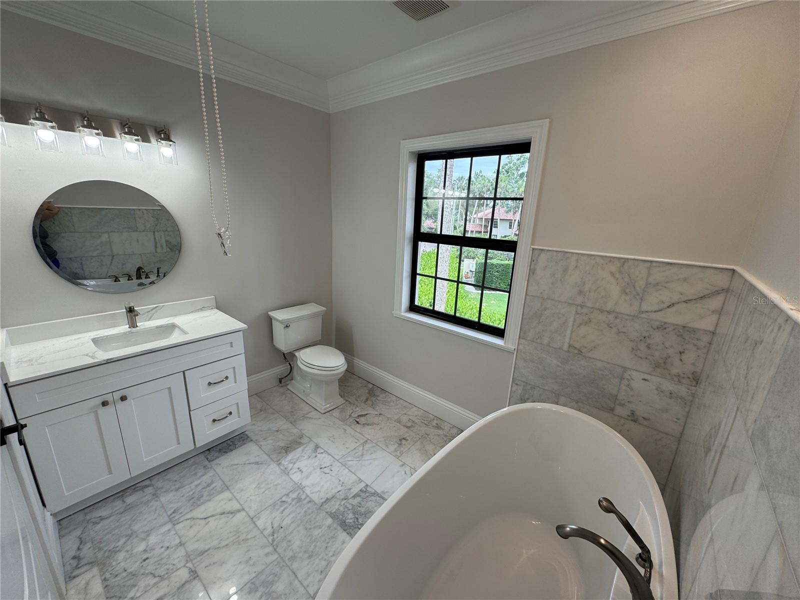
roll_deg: -2.4
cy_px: 300
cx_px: 400
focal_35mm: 14
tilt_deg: -15.7
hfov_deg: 102.1
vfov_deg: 85.7
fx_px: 324
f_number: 2.2
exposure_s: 1/123
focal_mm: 2.22
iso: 40
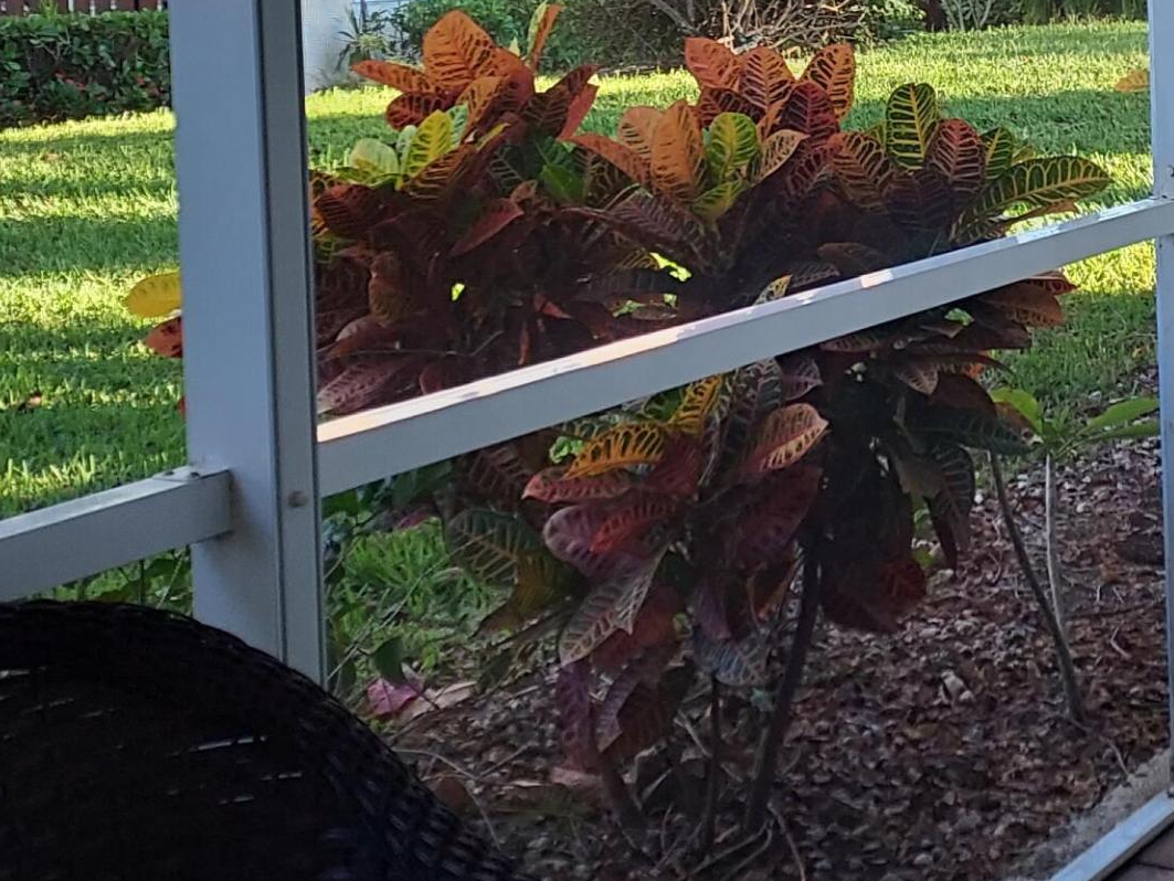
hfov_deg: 28.4
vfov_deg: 21.7
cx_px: 1100
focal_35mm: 65
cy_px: -14
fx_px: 2205
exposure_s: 1/120
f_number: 1.8
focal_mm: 4.6
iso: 50
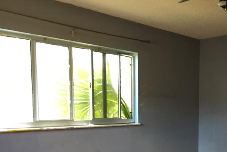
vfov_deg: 27.1
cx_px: 156
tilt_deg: -4.1
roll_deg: -0.5
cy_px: 136
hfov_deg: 40.5
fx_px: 303
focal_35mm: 48
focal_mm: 4.15
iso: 200
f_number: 2.2
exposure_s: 1/20
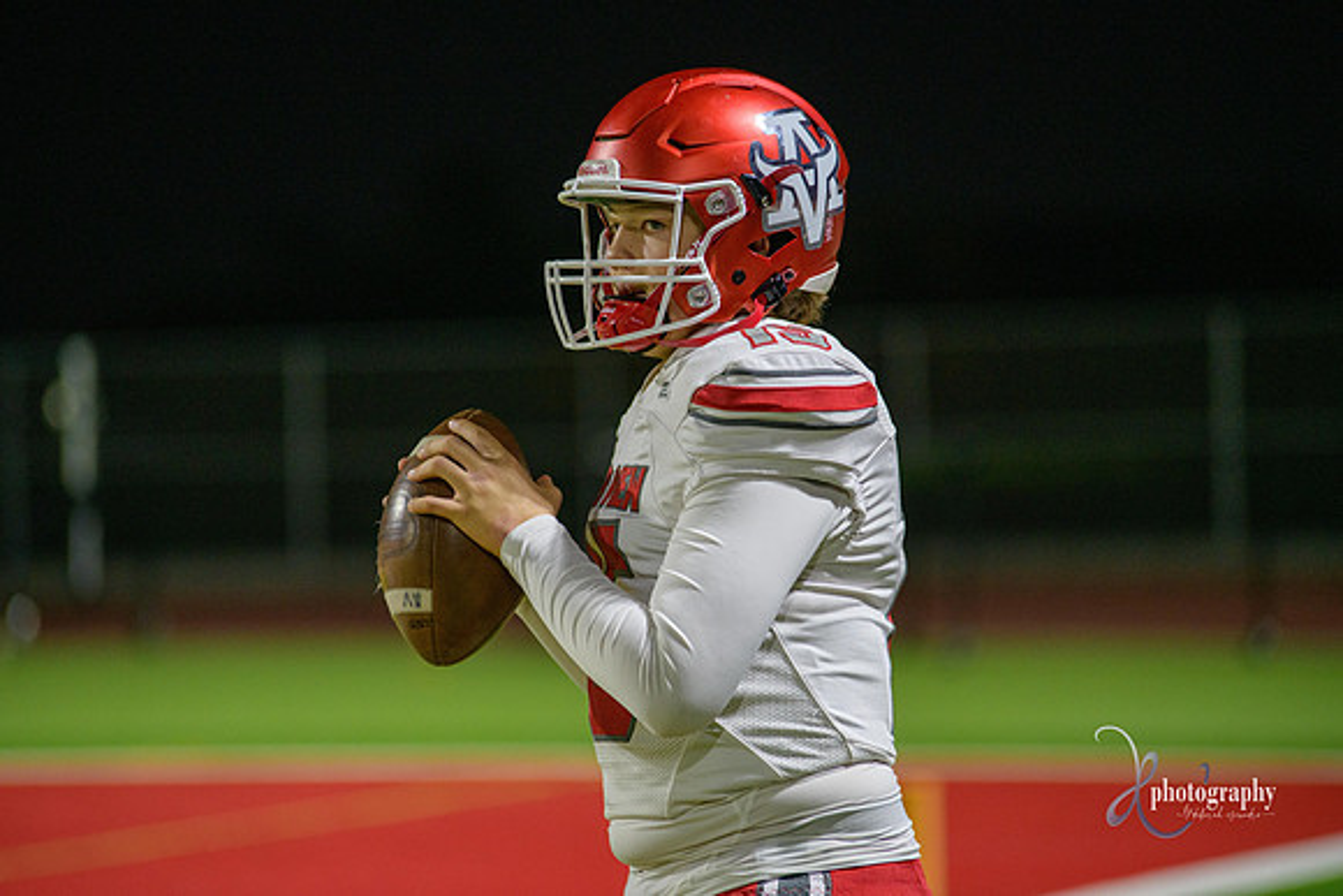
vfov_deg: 7.6
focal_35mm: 180
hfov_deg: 11.4
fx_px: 6716
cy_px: 448
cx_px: 672
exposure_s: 1/320
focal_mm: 180
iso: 2000
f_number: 2.8
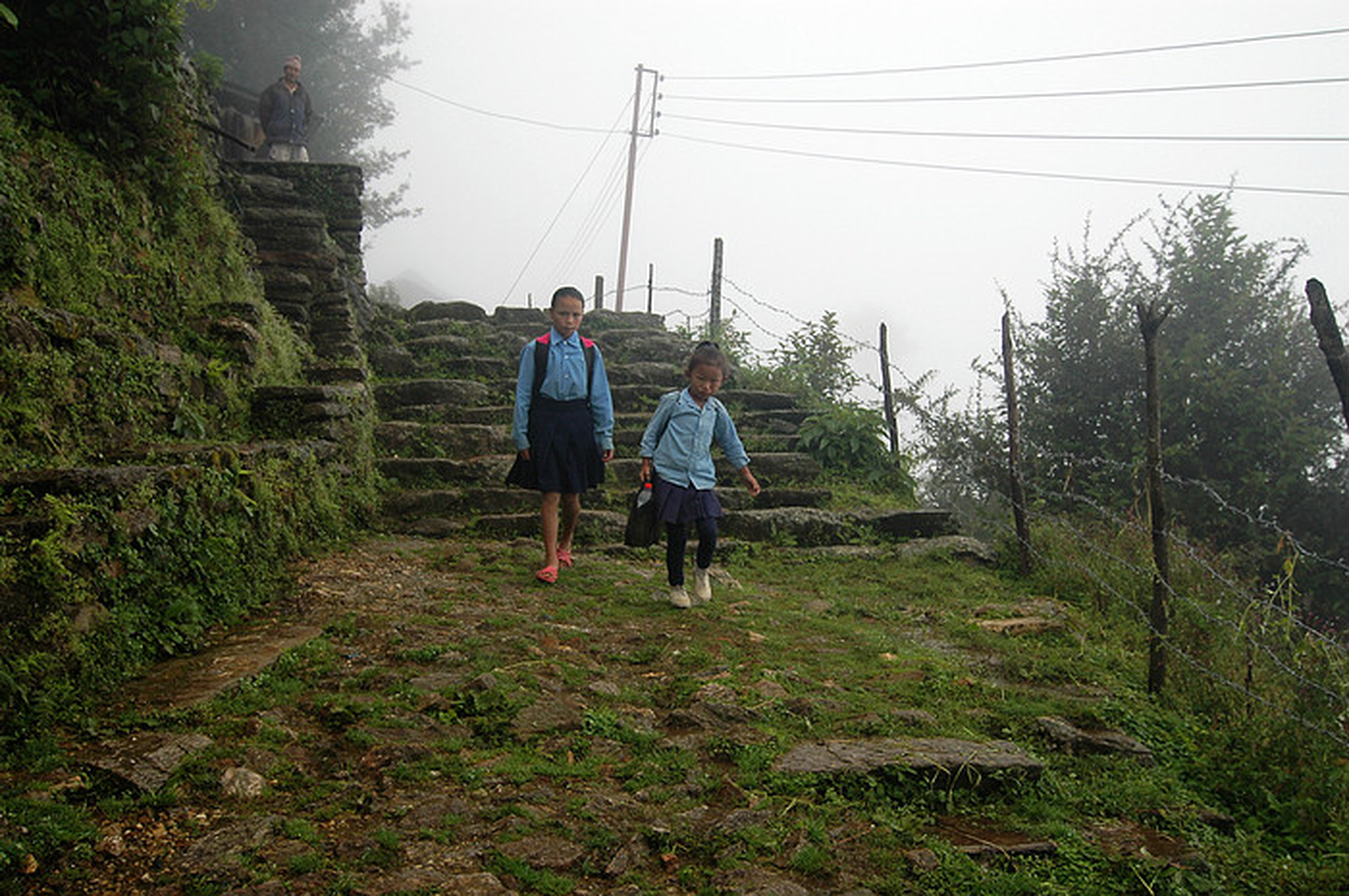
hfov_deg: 53.2
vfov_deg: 36.8
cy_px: 448
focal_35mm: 36
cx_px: 674
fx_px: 1347
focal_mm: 24
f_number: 4
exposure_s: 1/125
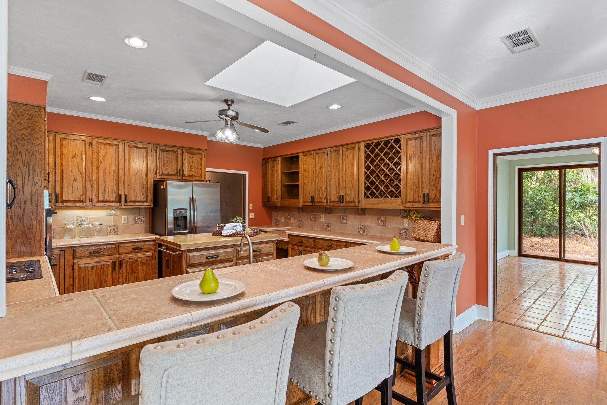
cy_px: 202
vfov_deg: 67.4
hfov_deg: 90.0
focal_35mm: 18
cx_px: 304
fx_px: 303
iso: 100
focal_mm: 18
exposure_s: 1/1.25
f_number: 9
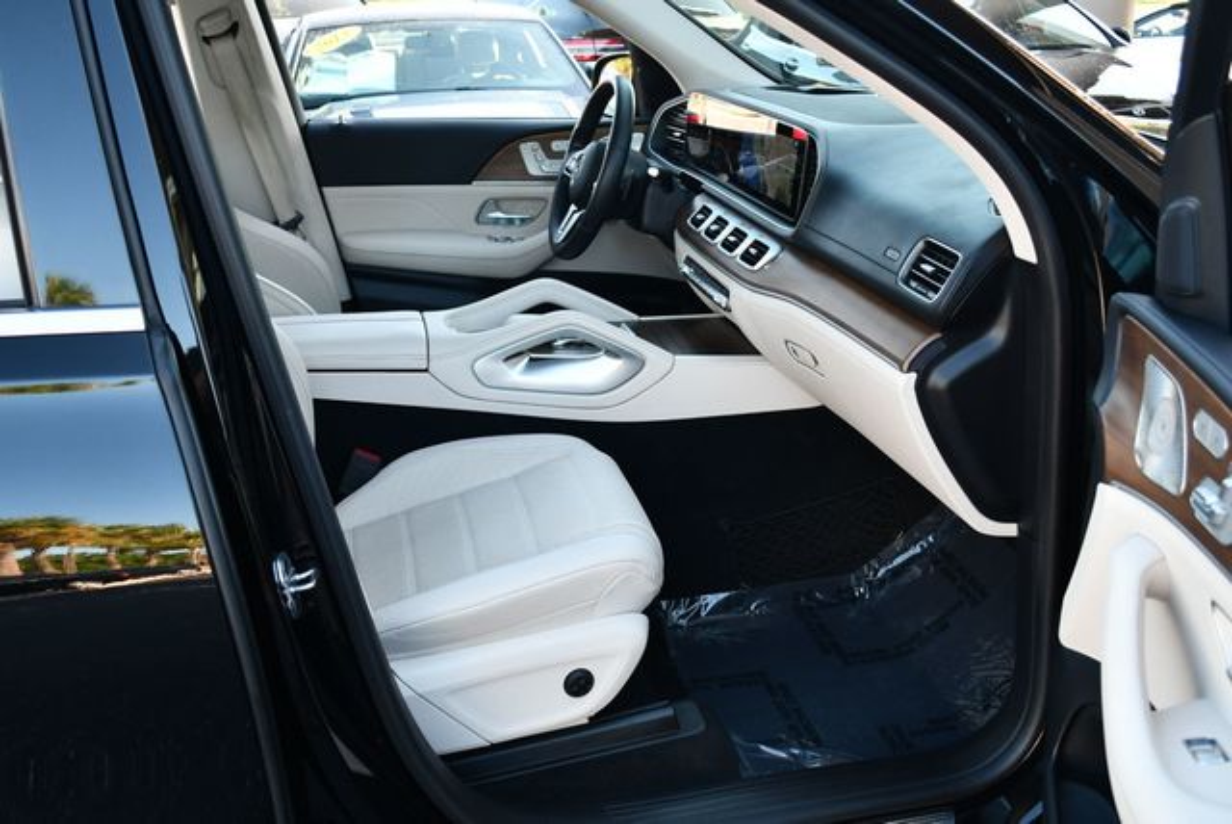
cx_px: 616
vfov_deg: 36.9
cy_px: 412
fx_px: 1233
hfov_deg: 53.1
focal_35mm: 36
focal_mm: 18
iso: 450
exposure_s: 1/250
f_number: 3.5
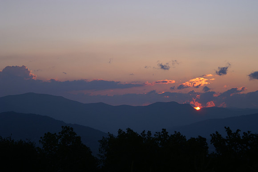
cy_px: 86
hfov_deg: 19.5
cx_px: 129
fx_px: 752
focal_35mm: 105
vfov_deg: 13.0
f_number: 6.3
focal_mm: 70
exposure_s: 1/160
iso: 100
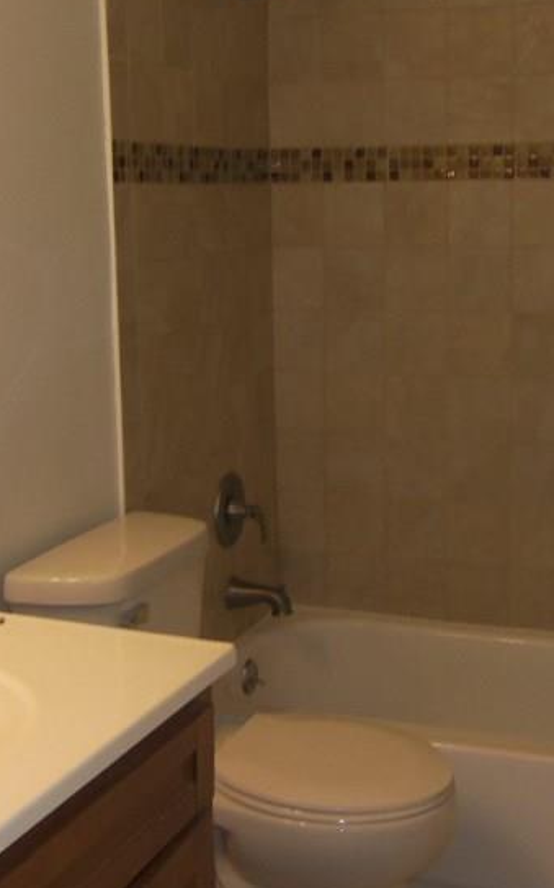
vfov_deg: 36.3
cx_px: 271
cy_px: 453
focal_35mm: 56
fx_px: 1354
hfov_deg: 23.1
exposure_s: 1/40
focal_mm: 5.1
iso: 100
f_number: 3.9
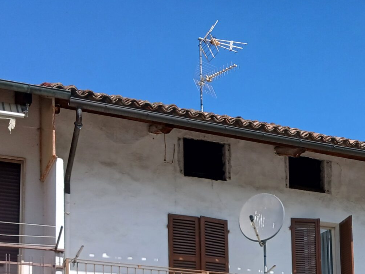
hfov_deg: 27.6
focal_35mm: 69
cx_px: 291
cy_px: 347
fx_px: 727
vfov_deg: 19.8
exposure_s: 1/811
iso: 20
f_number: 1.8
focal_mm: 3.98
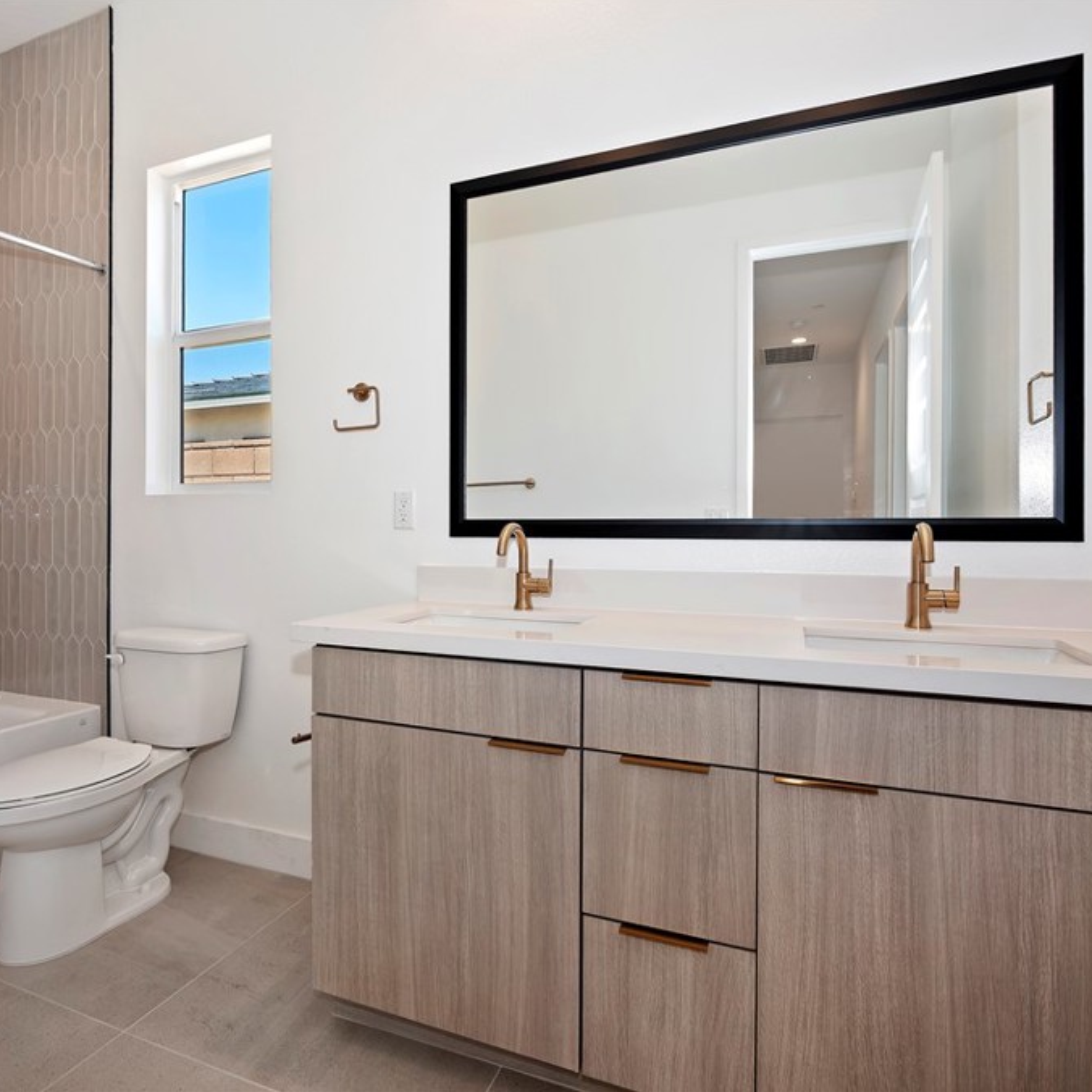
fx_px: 642
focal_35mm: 18
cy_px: 544
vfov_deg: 80.7
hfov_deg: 80.6
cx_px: 507
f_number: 8
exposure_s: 1/20
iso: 250
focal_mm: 14
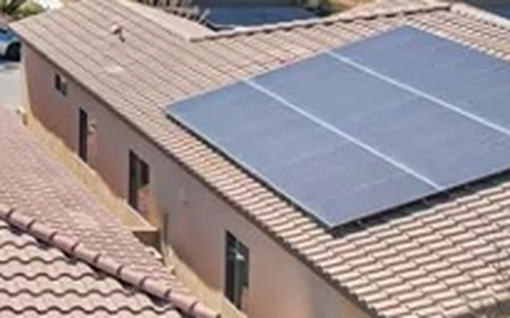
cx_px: -371
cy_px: -161
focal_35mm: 112
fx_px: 1556
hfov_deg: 16.1
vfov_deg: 11.2
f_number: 2.8
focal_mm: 8.4
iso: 140
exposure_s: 1/2000
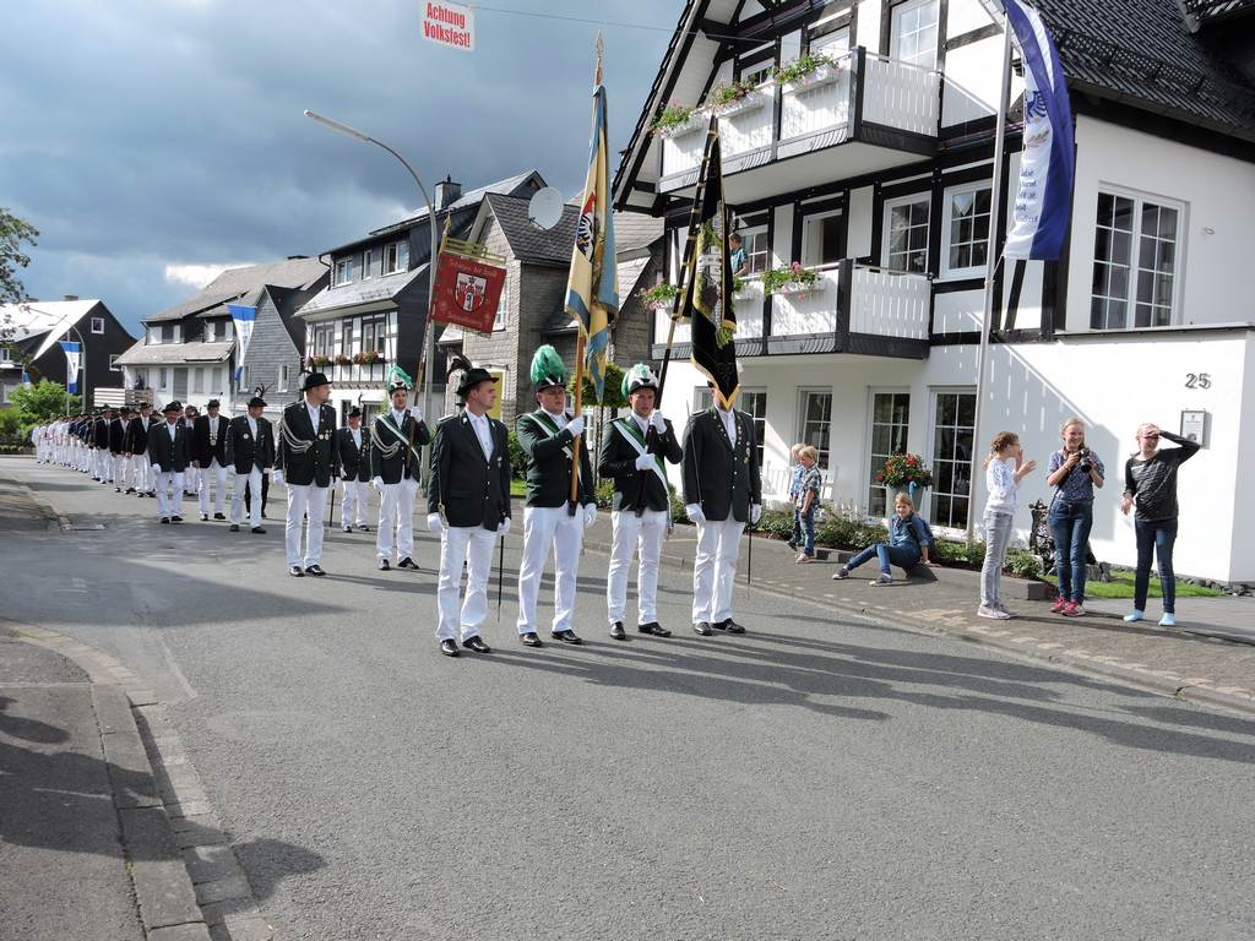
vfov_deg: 46.8
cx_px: 628
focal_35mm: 30
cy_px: 470
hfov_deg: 60.0
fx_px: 1088
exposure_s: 1/640
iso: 100
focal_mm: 5.4
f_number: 3.5
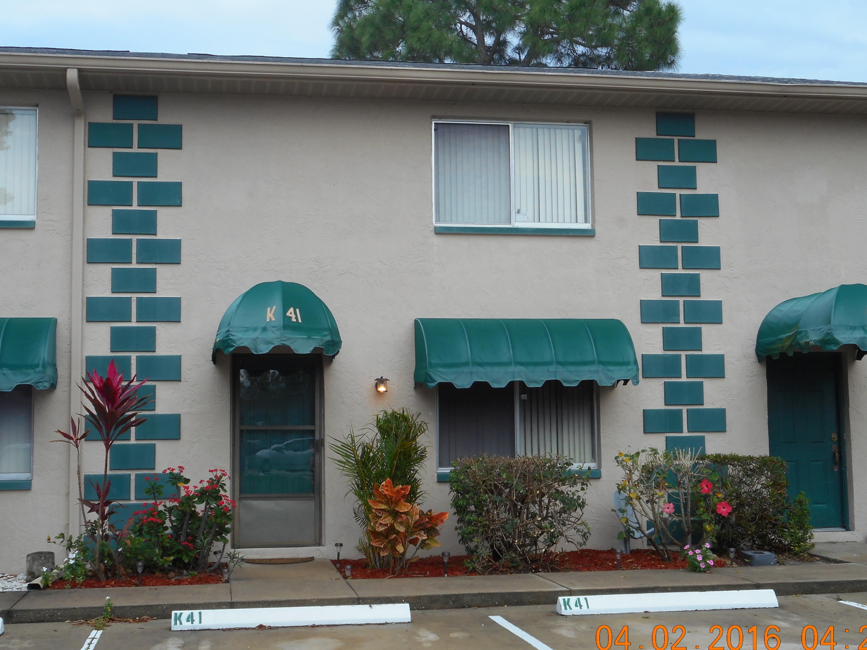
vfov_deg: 28.0
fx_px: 1303
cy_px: 328
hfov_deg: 36.8
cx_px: 433
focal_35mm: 52
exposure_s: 1/250
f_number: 4.7
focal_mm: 7.9
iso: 80
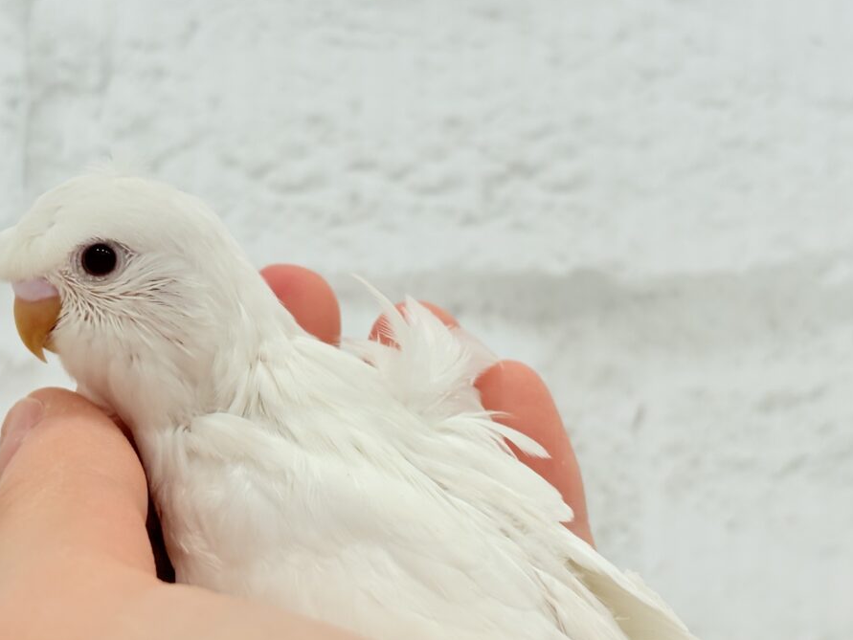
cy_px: 332
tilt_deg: -0.4
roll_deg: -0.6
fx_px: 1726
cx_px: 391
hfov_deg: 27.8
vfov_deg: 21.0
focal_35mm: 70
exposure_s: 1/179
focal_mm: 5.96
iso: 64
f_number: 1.6
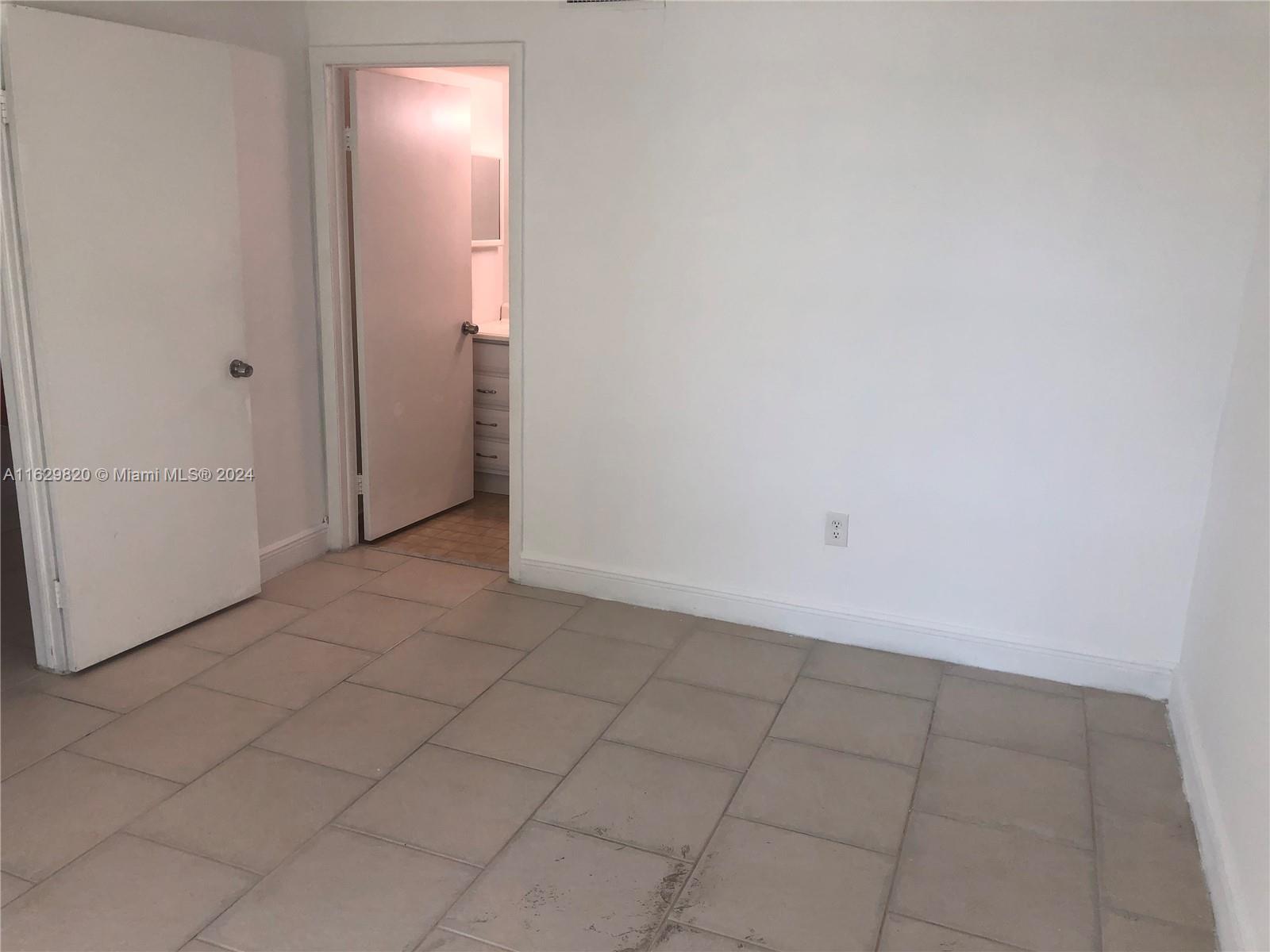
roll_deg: -1.6
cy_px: 476
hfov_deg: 63.4
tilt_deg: -14.9
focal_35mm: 28
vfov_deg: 49.7
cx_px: 635
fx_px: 1027
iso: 50
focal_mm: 3.99
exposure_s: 1/120
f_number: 1.8
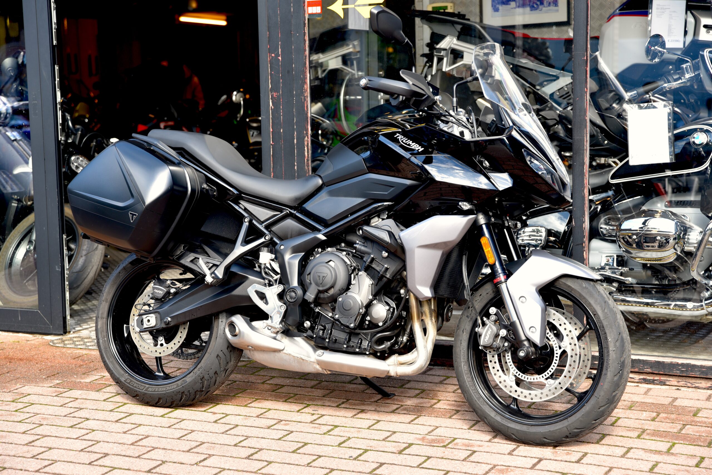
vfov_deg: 19.5
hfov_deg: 28.8
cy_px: 238
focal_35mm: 70
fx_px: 1385
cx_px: 356
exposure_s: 1/60
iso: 100
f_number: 4
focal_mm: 70
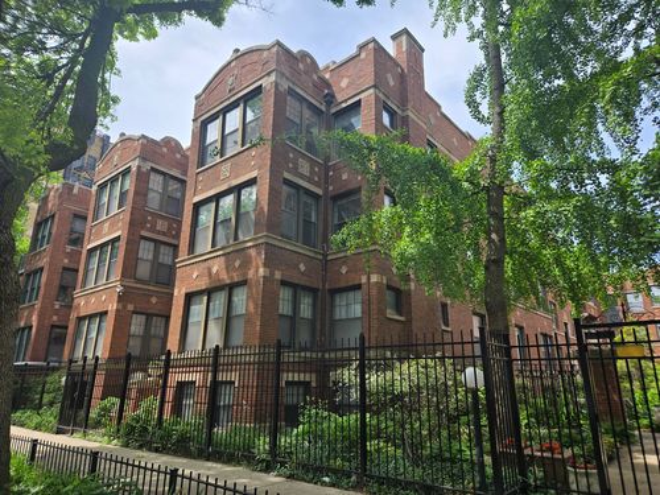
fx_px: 439
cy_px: 248
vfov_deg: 58.9
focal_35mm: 23
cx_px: 330
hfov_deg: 73.9
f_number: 1.8
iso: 25
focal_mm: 5.4
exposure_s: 1/1623
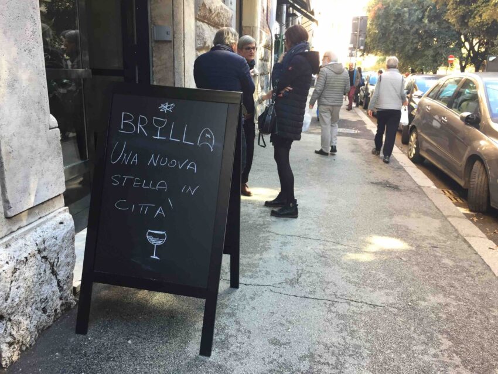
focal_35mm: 29
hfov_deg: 61.6
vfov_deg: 48.2
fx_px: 417
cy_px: 187
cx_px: 249
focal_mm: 4.15
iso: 32
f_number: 2.2
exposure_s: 1/33
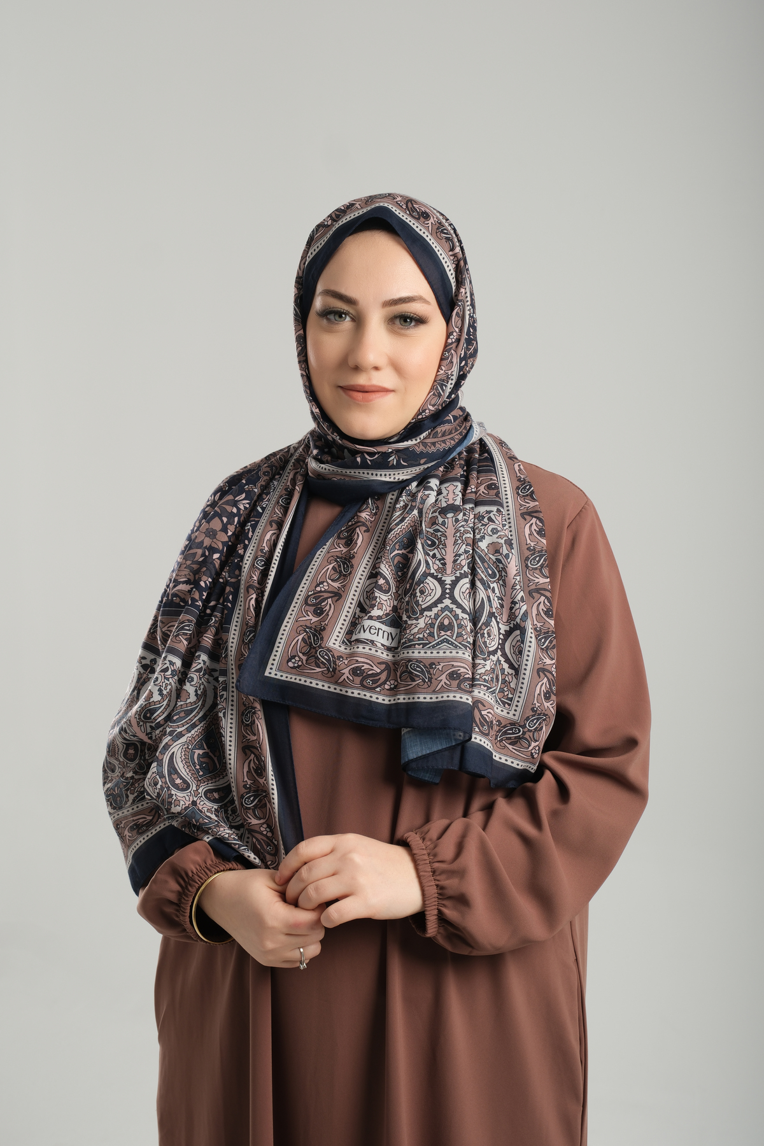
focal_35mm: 50
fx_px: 1592
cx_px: 382
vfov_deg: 39.6
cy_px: 573
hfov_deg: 27.0
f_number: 7.1
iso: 125
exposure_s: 1/256
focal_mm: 33.2
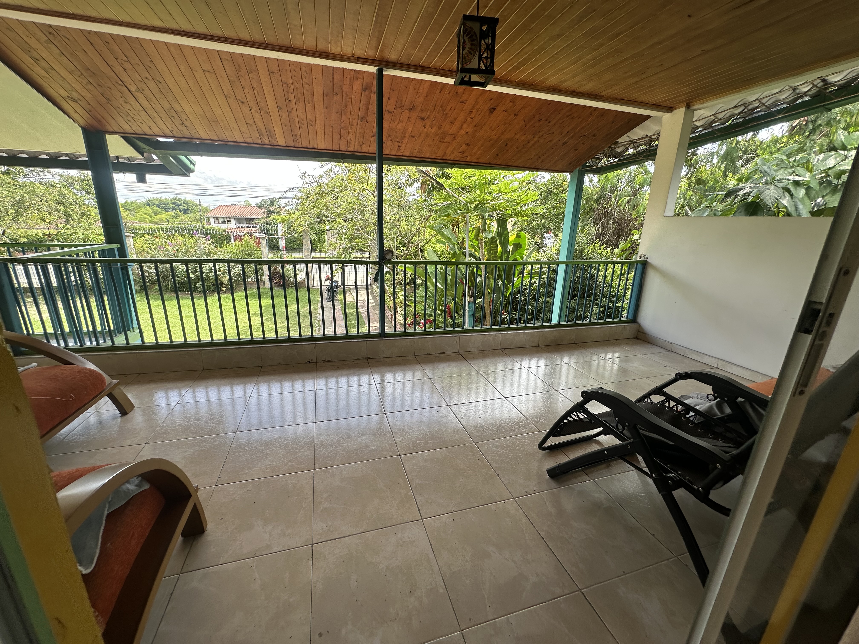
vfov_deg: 85.7
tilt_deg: -14.3
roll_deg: -1.4
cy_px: 322
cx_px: 430
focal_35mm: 14
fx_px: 347
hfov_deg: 102.1
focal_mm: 2.22
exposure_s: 1/268
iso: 40
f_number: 2.2
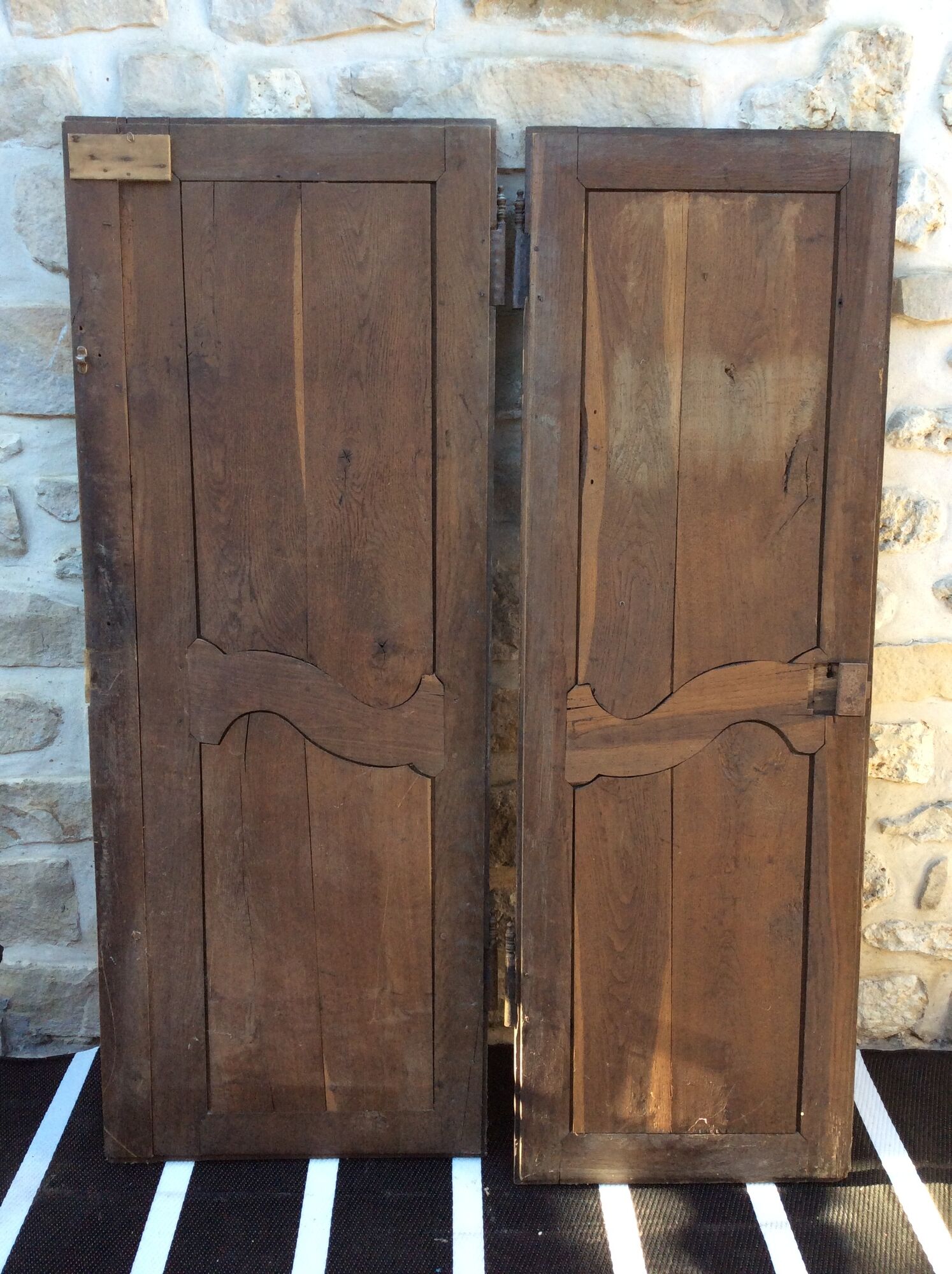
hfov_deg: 44.1
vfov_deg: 56.9
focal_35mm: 32
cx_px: 476
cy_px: 637
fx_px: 1176
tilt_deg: -18.3
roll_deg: -0.8
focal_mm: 3.3
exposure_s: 1/100
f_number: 2.4
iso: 64
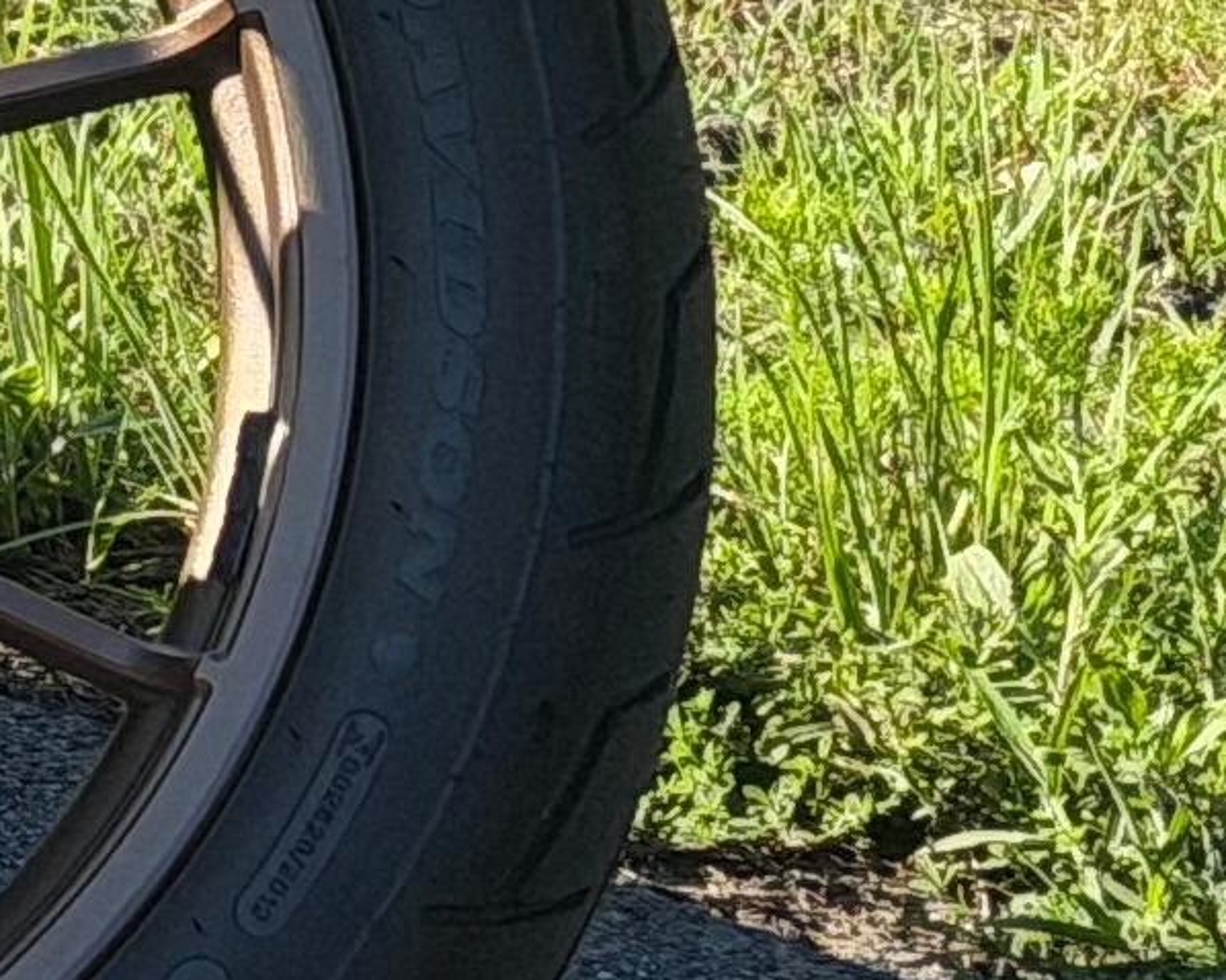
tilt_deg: -11.4
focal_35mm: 316
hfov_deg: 5.6
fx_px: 11462
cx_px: -2860
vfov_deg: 4.8
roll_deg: -1.4
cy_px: -1197
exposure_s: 1/1575
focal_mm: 6.76
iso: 64
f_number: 1.78
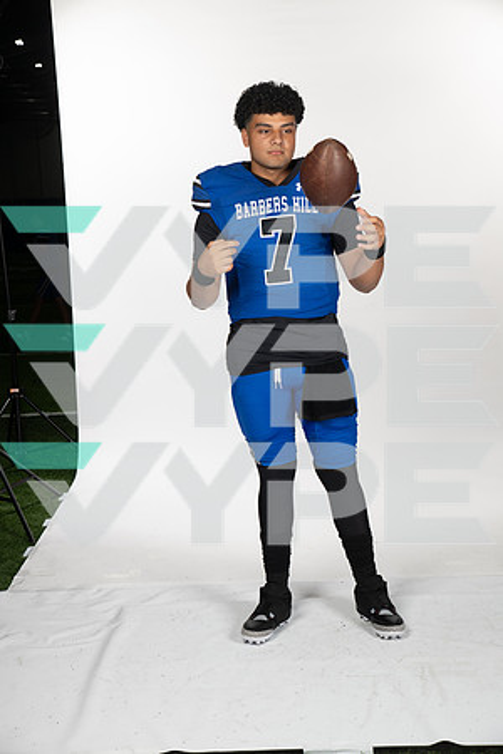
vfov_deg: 35.6
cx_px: 252
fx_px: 1174
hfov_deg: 24.2
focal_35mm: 56
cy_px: 377
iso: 250
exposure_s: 1/400
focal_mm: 56
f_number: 7.1
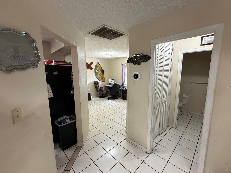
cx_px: 119
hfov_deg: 98.1
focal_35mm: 15
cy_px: 86
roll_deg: -0.4
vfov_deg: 81.8
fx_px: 100
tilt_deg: -7.1
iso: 400
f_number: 2.2
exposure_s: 1/60
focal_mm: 2.22
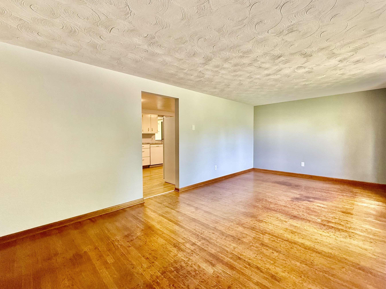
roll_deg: +0.5
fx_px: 178
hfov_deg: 94.4
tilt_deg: -0.6
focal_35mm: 16
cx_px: 204
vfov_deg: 78.1
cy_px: 142
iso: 250
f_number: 2.2
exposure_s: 1/120
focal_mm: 2.22
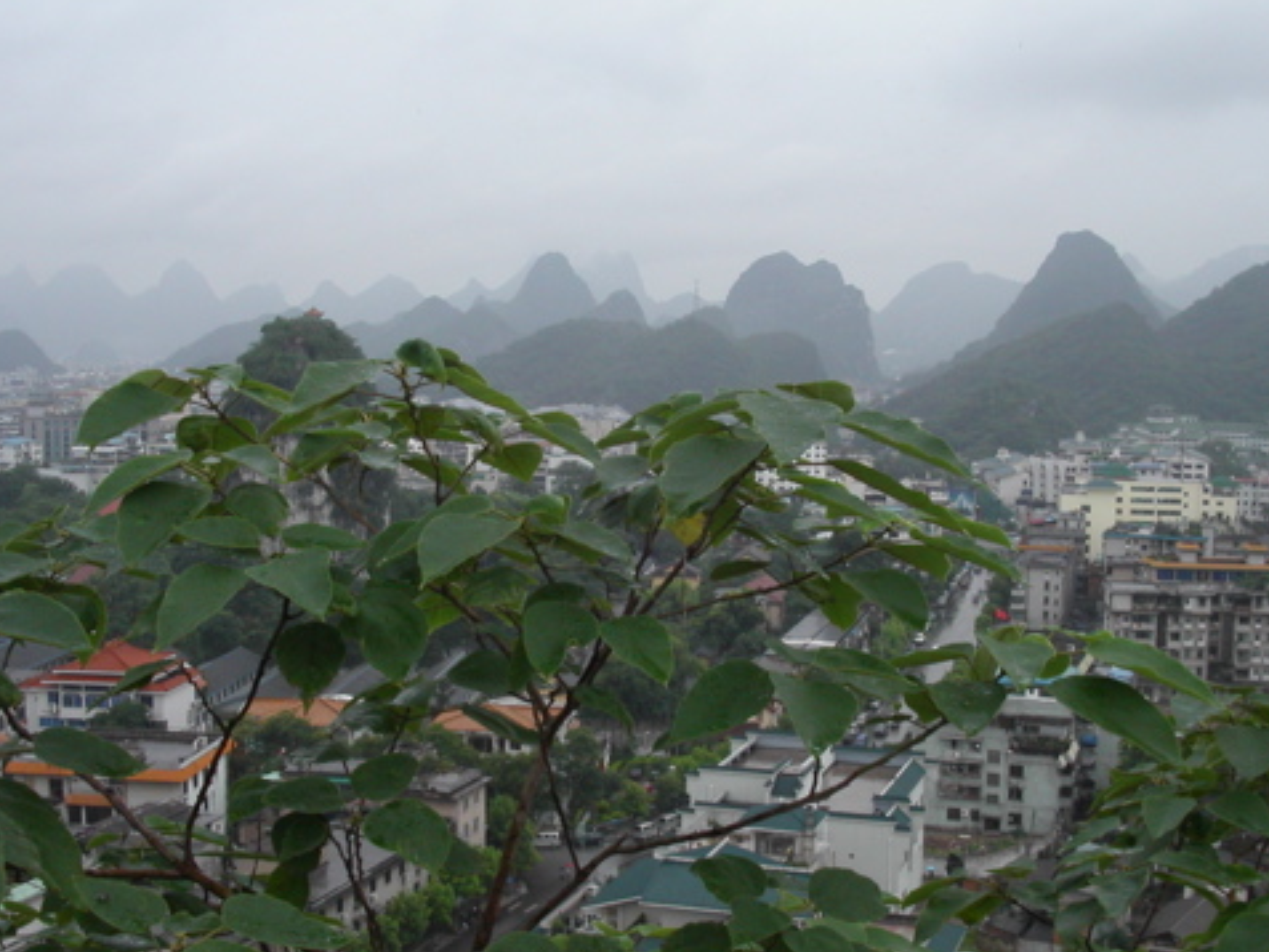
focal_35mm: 51
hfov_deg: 37.5
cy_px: 505
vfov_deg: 28.6
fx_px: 1870
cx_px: 623
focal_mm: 7.8
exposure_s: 1/180
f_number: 6.7
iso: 100
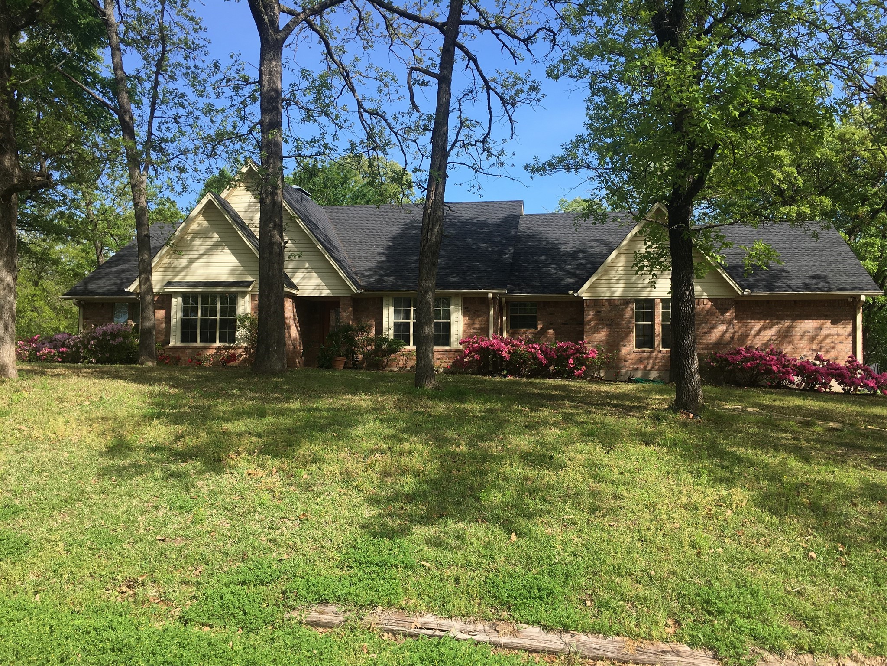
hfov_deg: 61.7
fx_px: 743
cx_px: 444
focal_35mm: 29
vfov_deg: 48.2
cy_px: 333
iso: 25
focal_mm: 4.15
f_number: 2.2
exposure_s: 1/646
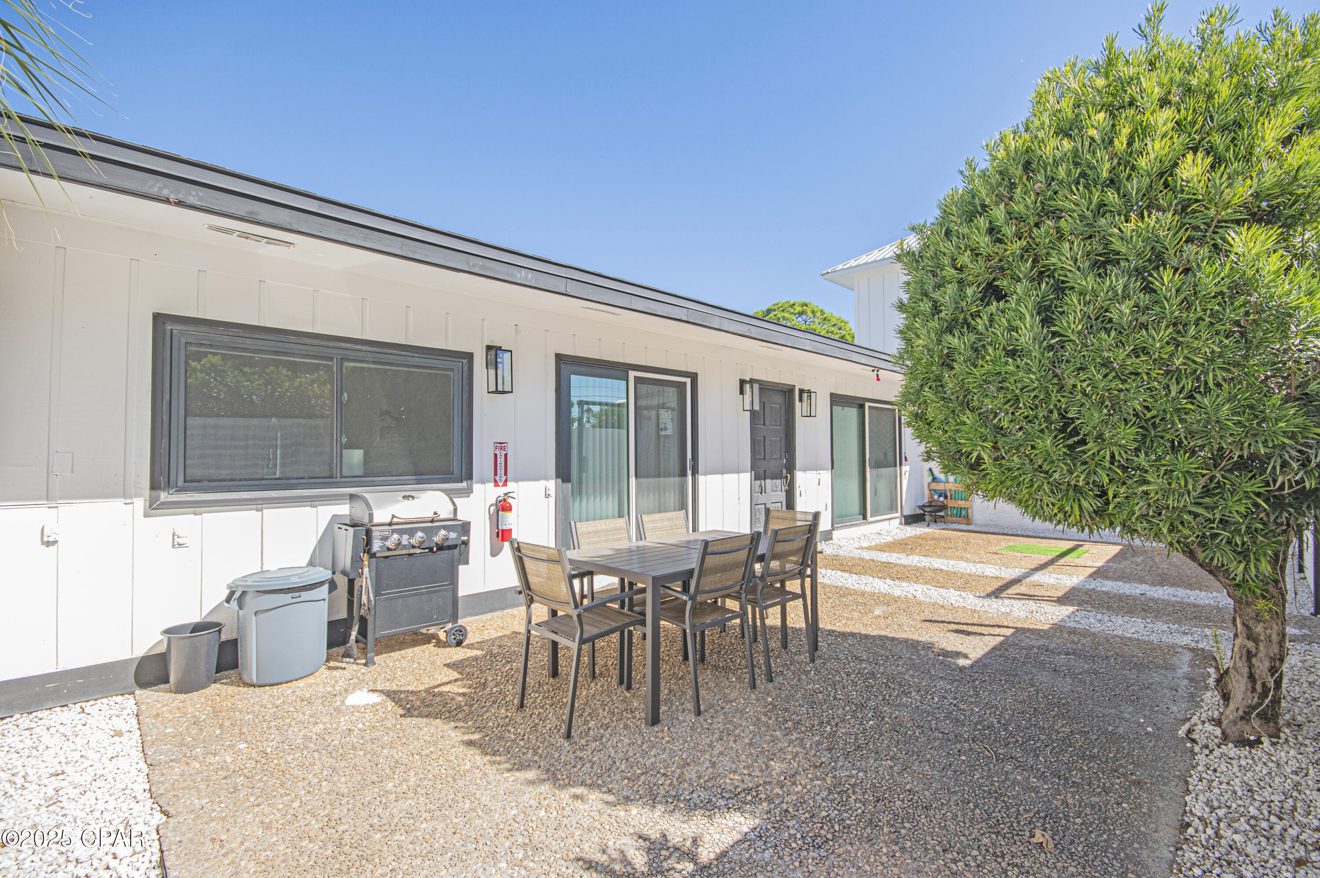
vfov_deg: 77.3
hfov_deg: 100.4
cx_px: 660
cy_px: 439
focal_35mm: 15
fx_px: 550
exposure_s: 1/250
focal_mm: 10
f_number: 8
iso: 250
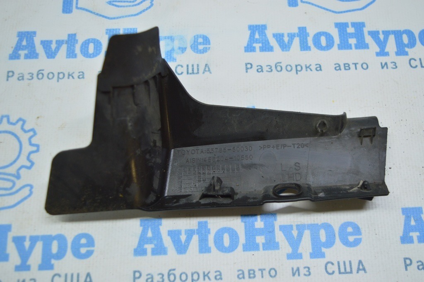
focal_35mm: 44
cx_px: 212
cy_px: 141
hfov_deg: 45.0
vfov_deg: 30.8
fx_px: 512
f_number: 4.2
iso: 400
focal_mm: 29
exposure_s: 1/60
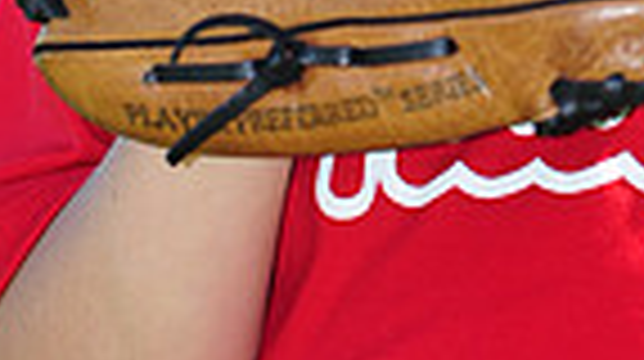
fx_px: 14496
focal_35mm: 850
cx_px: 608
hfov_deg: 2.5
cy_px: -522
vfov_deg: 1.4
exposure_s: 1/640
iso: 200
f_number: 4.5
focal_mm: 200
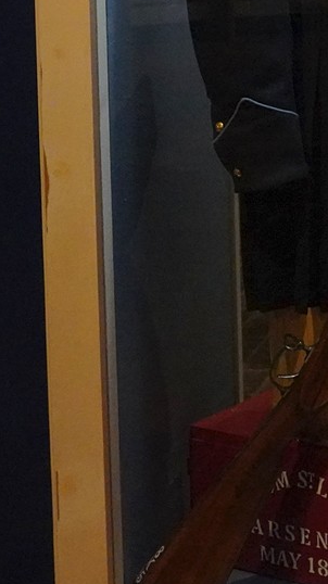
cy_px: -26
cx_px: 859
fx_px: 1750
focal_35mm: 113
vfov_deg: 18.4
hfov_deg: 9.3
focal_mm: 29
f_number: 6.3
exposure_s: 1/100
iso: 10000
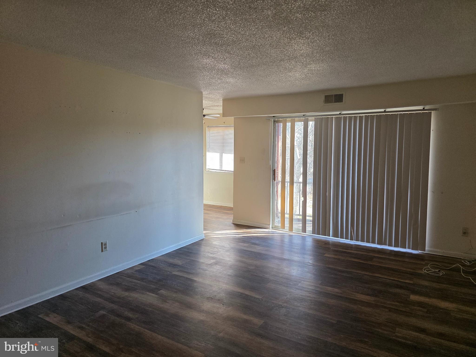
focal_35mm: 23
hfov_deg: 73.9
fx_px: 316
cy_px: 178
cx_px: 238
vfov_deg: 58.9
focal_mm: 6.3
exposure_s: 1/120
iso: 250
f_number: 1.7
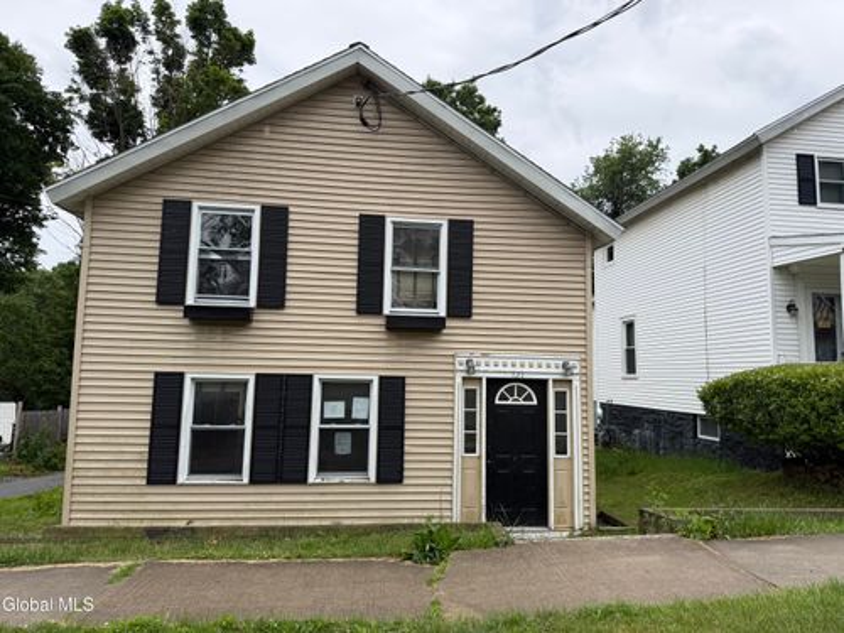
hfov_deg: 71.6
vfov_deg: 56.8
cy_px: 316
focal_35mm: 24
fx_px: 585
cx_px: 422
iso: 80
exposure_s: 1/1075
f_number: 1.78
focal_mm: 6.76
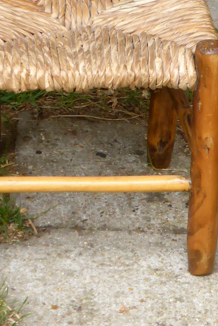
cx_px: 101
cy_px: 20
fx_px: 2134
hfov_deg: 5.8
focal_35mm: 235
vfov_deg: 8.7
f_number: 5.2
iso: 250
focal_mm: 16.1
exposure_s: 1/125
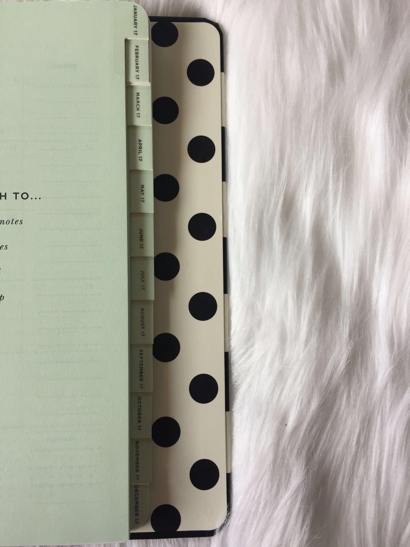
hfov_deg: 48.2
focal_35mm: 29
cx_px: 205
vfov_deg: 61.7
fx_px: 458
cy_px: 274
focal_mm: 4.15
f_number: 2.2
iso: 50
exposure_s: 1/120
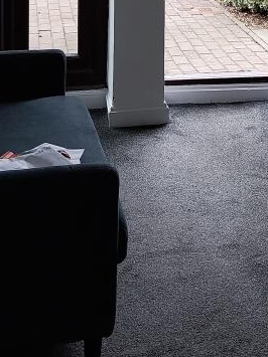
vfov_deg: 23.7
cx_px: 197
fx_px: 775
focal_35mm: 75
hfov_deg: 19.5
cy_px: -71
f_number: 1.8
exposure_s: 1/100
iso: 50
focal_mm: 4
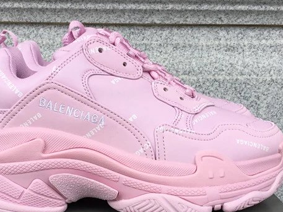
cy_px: 191
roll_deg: -0.3
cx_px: 120
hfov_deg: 31.6
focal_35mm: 61
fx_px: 499
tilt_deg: -16.9
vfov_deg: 23.4
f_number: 2.4
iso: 25
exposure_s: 1/278
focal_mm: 3.3
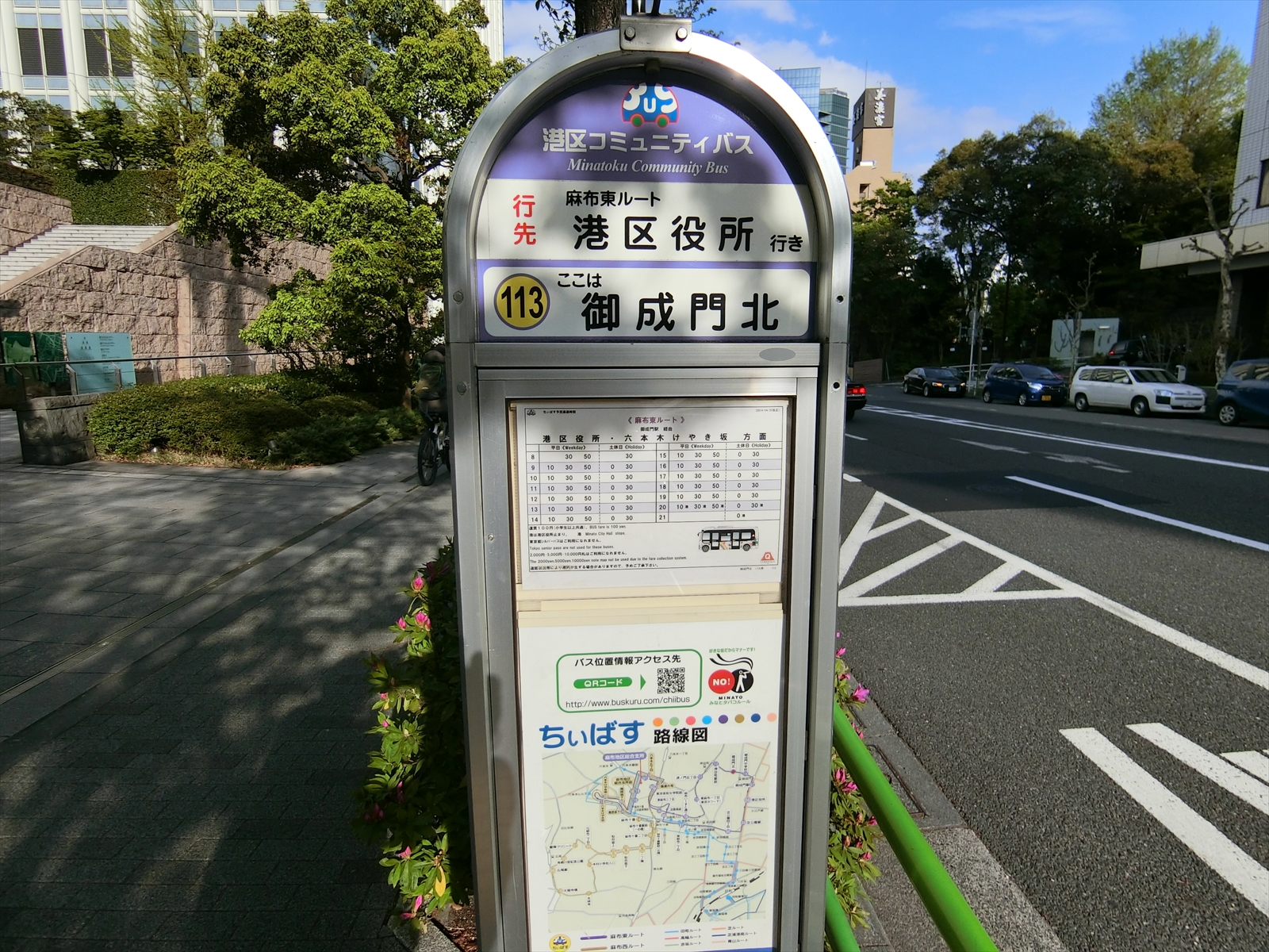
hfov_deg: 84.7
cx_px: 634
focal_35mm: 19
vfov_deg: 68.7
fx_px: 697
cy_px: 476
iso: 80
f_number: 6.9
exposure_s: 1/400
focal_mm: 4.06
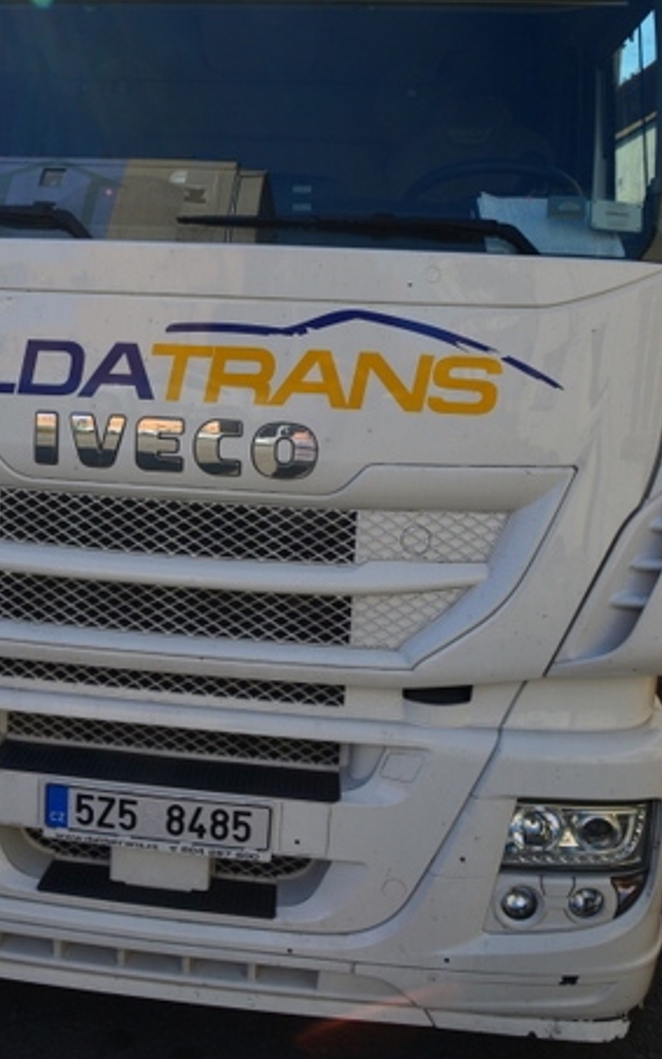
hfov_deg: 34.1
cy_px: 411
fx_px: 1060
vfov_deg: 52.6
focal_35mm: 37
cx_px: 181
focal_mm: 17
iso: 100
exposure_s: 1/250
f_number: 8
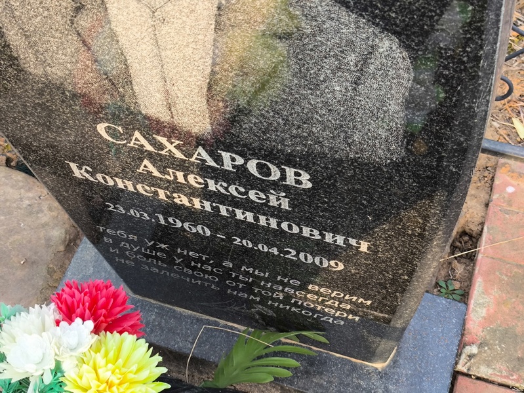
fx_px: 757
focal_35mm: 50
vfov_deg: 29.1
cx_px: 262
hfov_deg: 38.2
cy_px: 196
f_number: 1.7
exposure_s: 1/100
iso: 64
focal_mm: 4.71
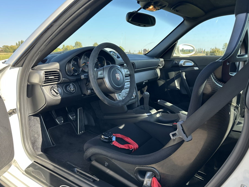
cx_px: 130
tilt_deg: -11.8
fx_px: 194
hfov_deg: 65.3
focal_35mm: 27
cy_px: 95
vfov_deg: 51.4
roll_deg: -0.6
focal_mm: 6.86
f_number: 1.78
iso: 80
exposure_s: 1/268
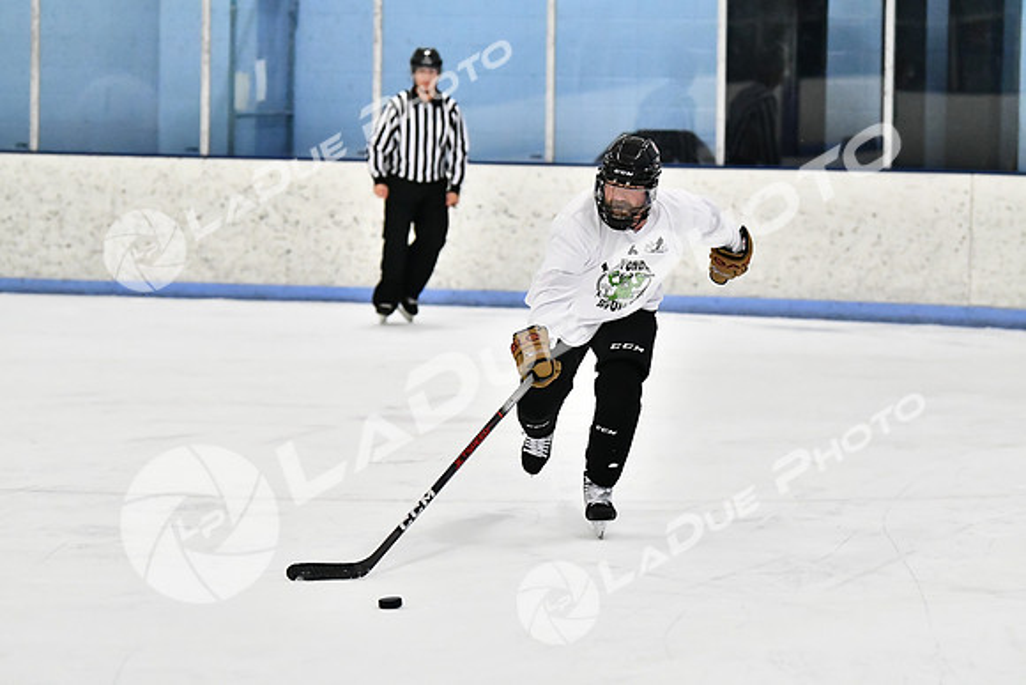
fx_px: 5345
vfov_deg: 7.3
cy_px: 342
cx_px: 513
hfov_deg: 11.0
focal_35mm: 188
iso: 6400
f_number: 2.8
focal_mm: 125
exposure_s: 1/1600
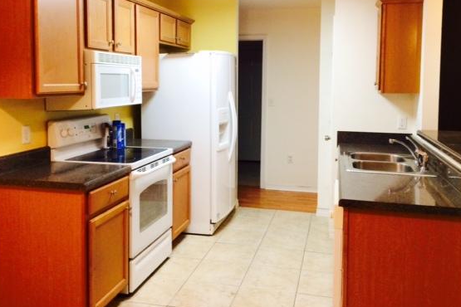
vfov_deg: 36.6
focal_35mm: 36
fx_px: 461
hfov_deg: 53.1
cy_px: 112
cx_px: 228
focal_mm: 4.12
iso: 200
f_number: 2.2
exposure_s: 1/30
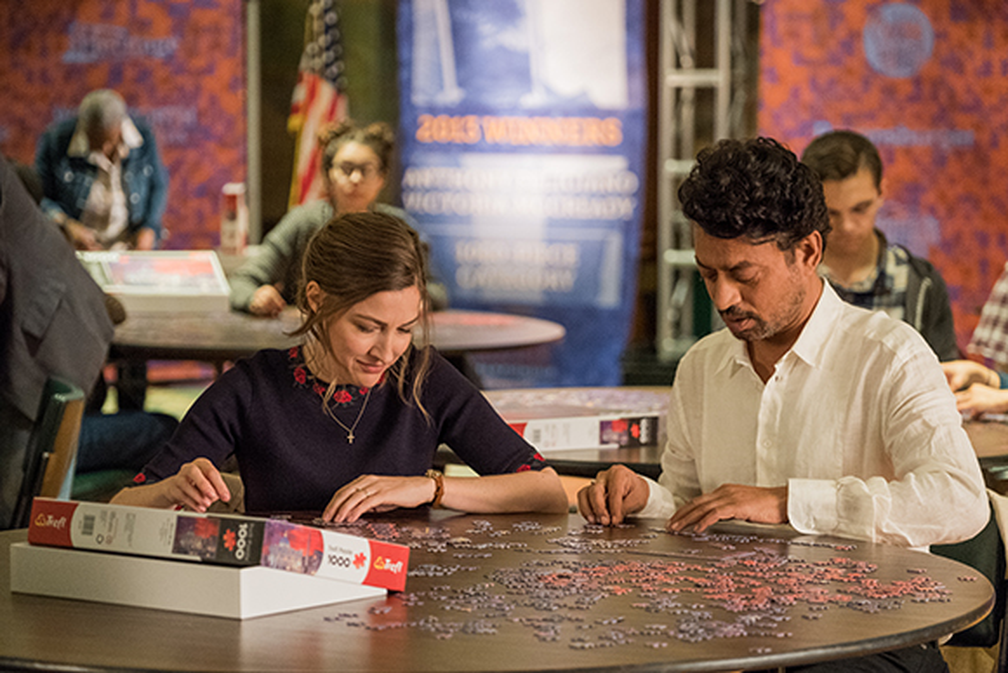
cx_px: 504
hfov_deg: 16.9
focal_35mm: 121
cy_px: 336
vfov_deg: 11.3
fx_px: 3389
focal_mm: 80.4
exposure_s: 1/125
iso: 3200
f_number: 2.8
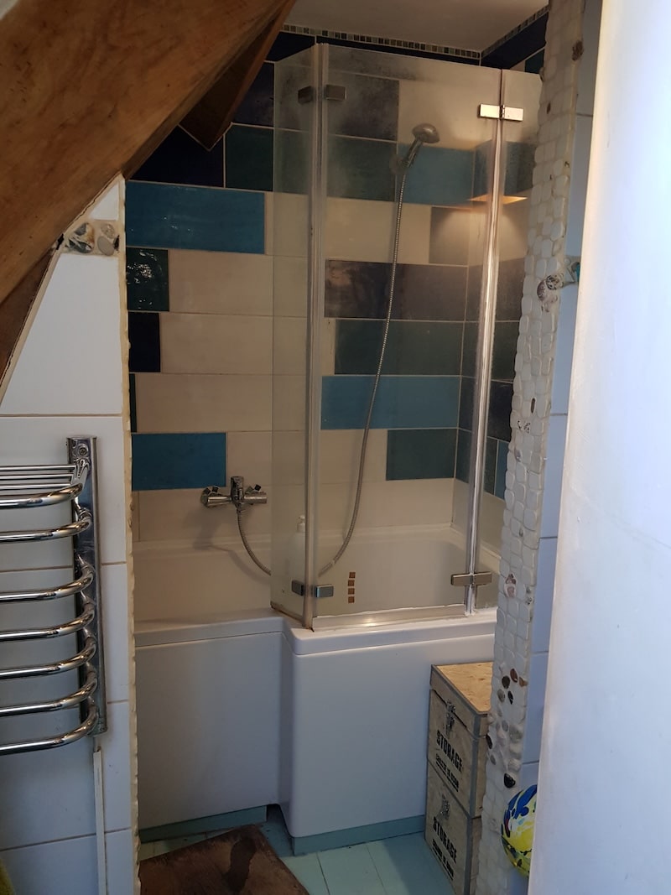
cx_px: 336
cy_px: 448
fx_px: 672
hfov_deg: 53.1
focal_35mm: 26
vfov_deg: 67.3
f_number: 1.7
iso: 200
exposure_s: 1/33
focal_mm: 4.3
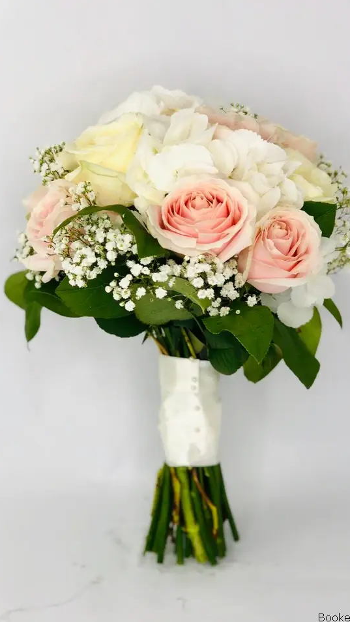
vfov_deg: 36.6
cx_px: 207
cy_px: 311
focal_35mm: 57
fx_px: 940
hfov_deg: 21.1
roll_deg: +1.0
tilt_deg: -16.7
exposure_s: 1/130
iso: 16
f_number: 2.4
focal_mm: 6
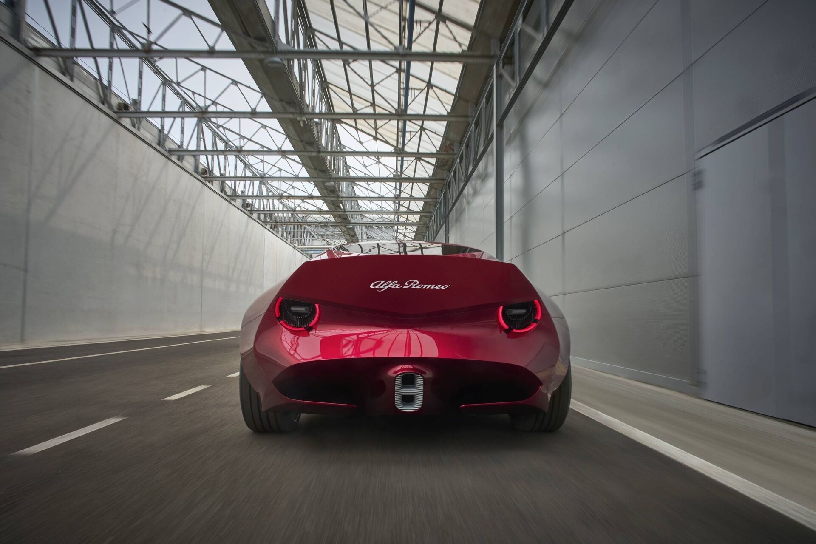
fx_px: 544
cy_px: 272
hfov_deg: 73.7
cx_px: 408
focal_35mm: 24
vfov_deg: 53.1
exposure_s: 1/10
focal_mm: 24
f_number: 18
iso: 100
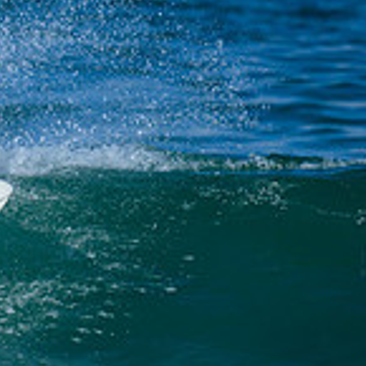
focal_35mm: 2720
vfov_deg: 0.6
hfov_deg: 0.6
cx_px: -290
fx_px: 32537
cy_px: 228
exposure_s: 1/2500
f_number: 6.3
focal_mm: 800
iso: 250
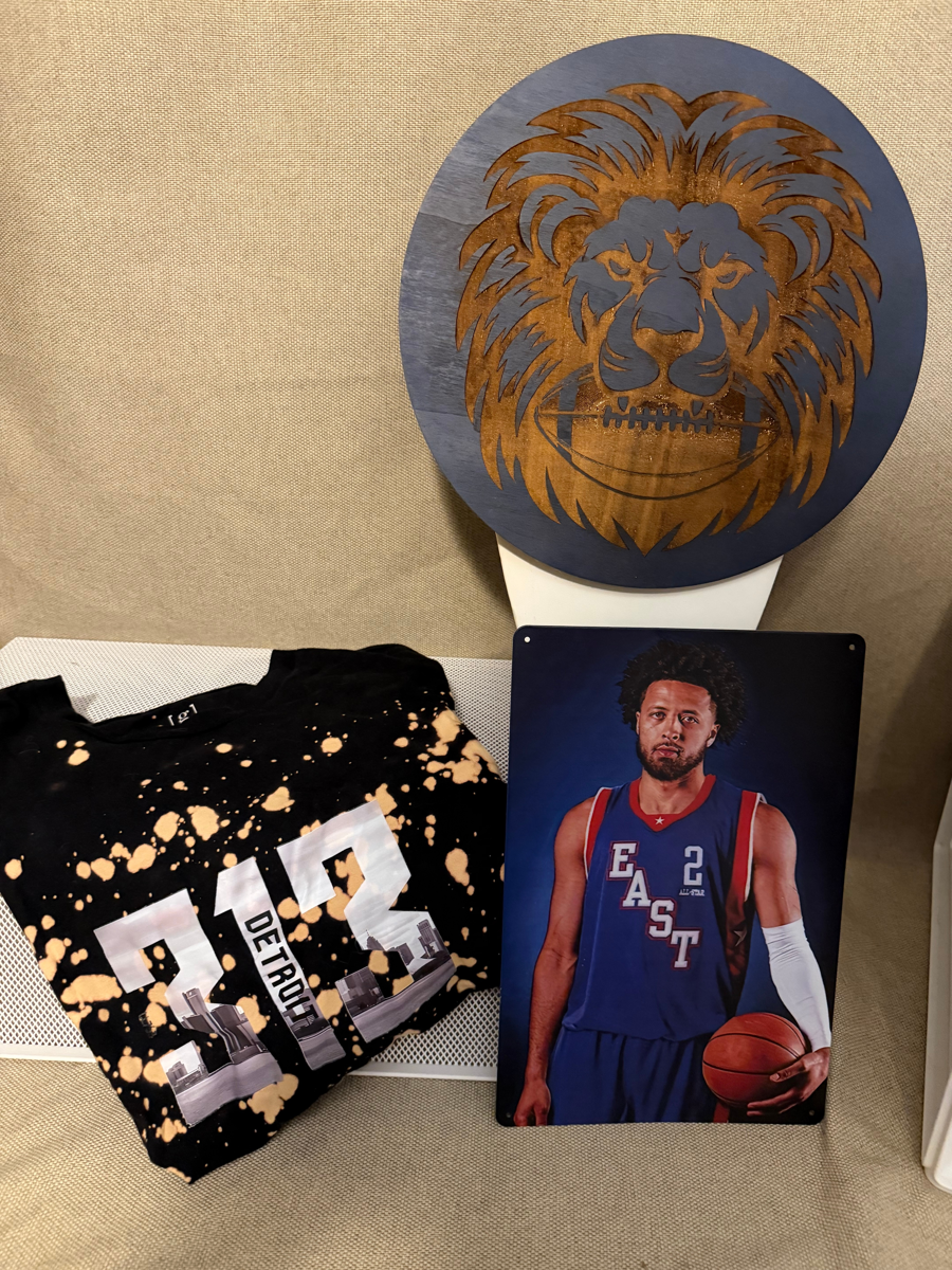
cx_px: 476
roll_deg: -2.5
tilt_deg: -22.6
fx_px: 880
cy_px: 635
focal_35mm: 24
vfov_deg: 71.6
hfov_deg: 56.8
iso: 1000
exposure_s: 1/31
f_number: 1.78
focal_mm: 6.76
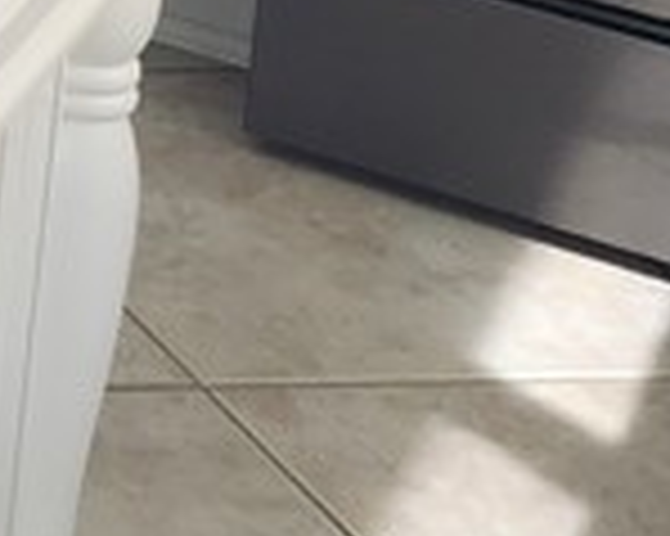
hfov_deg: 9.0
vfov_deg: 8.6
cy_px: -991
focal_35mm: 154
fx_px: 3052
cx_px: -1578
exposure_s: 1/120
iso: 200
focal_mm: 5.54
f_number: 1.8
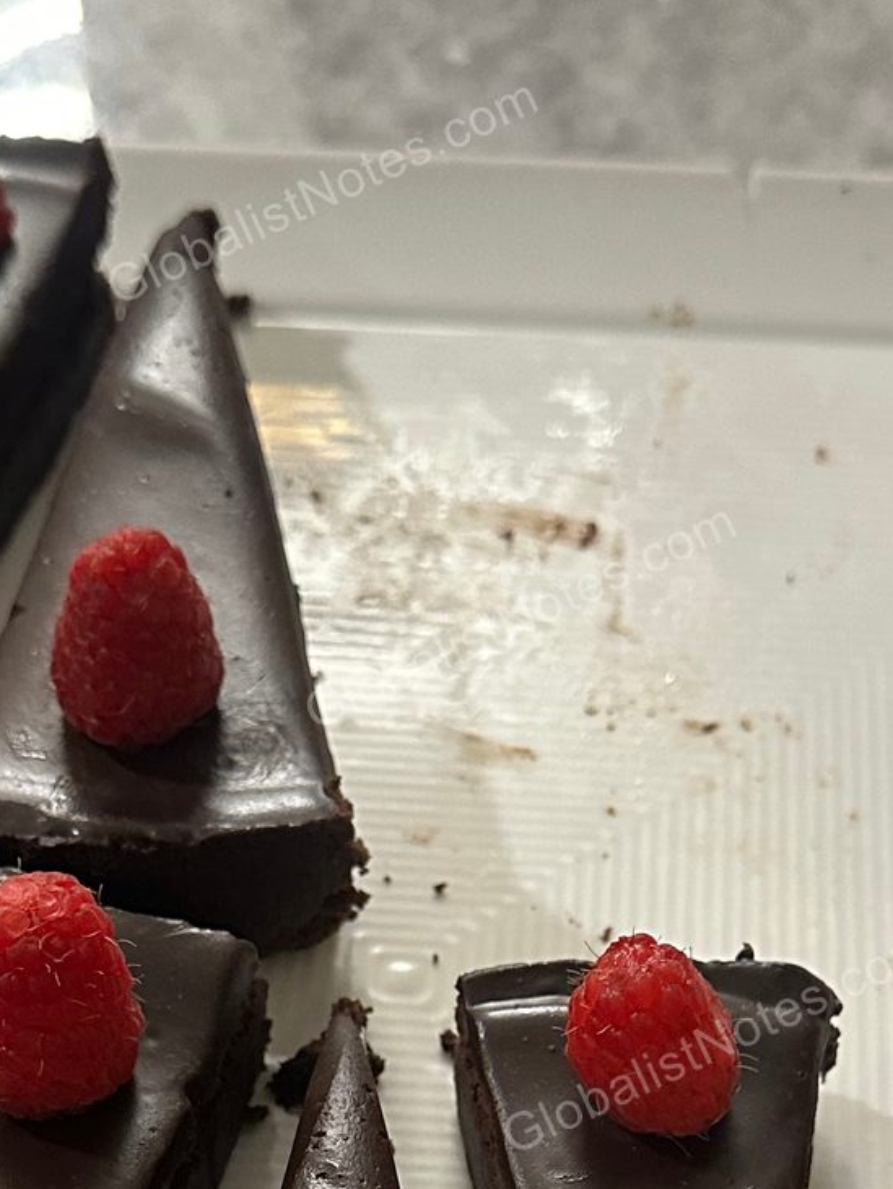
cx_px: 371
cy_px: 1216
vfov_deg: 26.2
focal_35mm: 70
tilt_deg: -57.6
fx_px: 2406
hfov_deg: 21.0
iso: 400
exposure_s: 1/60
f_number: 1.78
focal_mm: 6.86
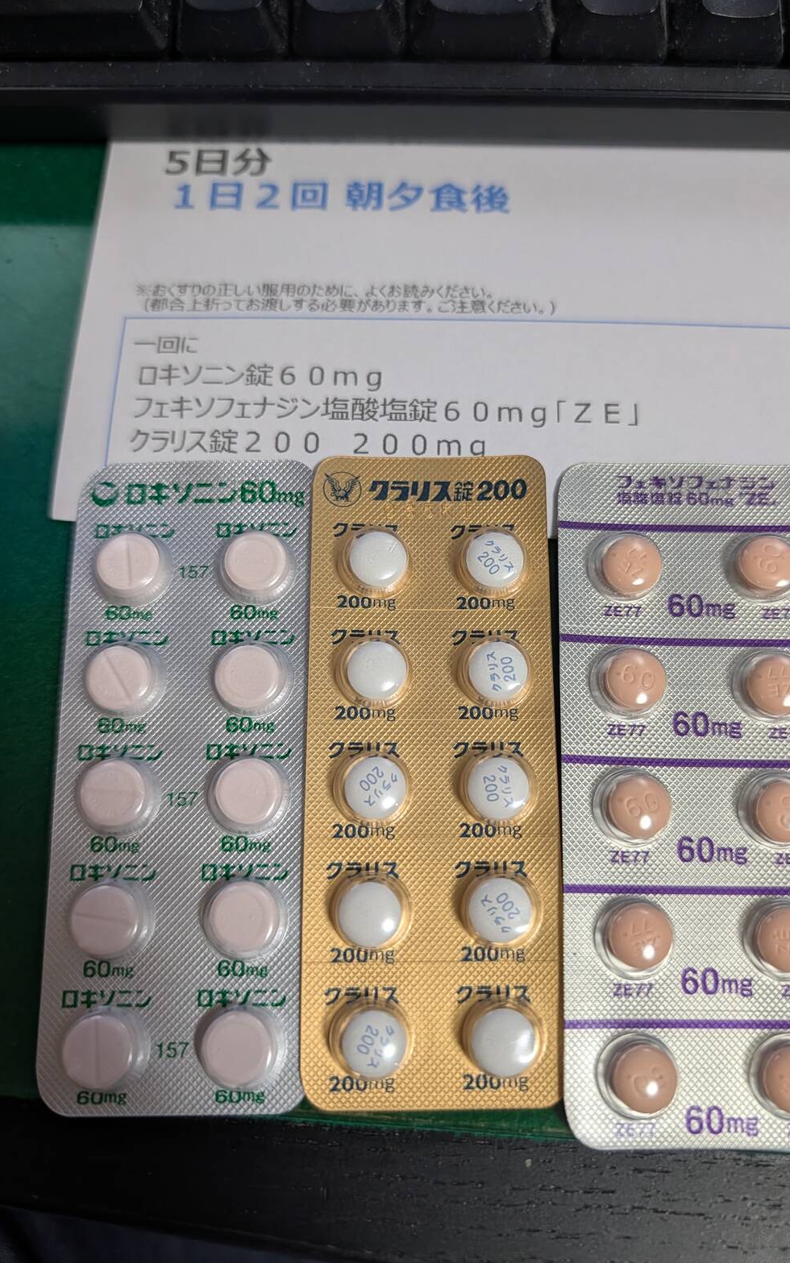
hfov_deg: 47.5
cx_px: 439
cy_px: 629
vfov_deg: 70.4
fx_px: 896
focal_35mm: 26
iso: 31
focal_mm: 6.9
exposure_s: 1/99.6
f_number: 1.68
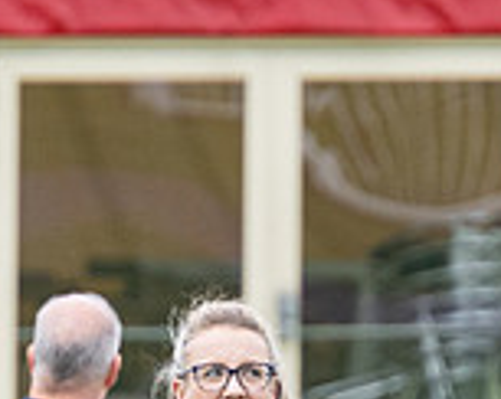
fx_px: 19755
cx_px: 787
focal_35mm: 1334
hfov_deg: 1.5
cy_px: 751
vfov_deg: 1.2
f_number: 4
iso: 400
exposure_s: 1/800
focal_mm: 195
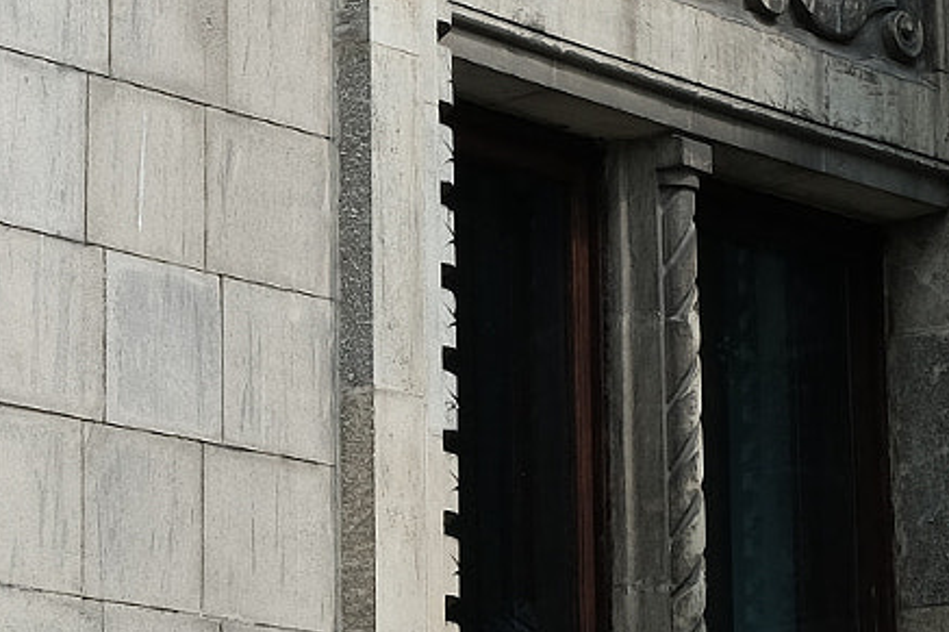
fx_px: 4532
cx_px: 321
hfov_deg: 11.9
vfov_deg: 8.0
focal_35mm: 172
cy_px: 69
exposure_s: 1/28
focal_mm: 31.5
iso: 200
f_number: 11
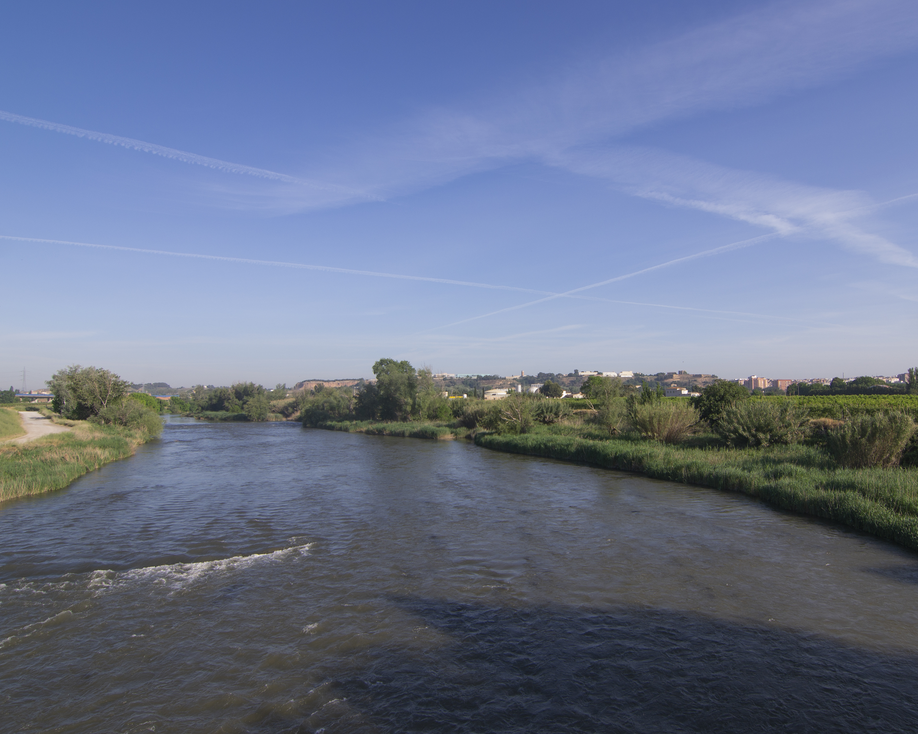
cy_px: 348
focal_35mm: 20
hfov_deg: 80.8
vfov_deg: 69.1
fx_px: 532
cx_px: 537
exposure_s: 1/320
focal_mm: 11
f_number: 5.6
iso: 100
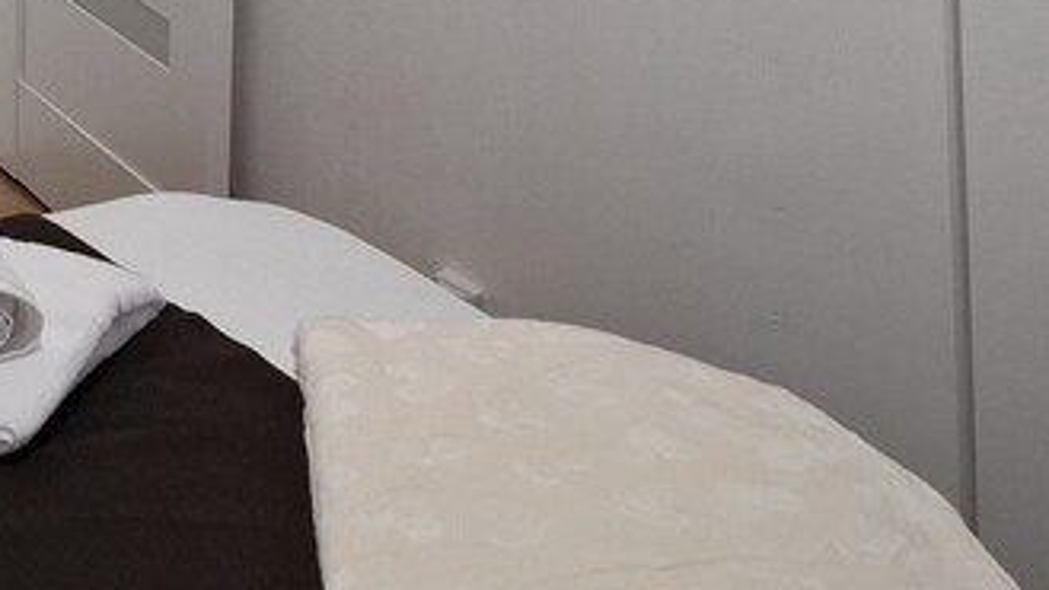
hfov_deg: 26.5
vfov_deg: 14.1
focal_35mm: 78
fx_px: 2169
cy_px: -405
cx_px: 166
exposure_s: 1/100
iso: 200
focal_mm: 5.54
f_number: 1.8
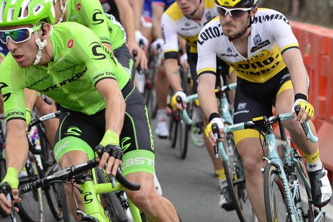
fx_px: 2357
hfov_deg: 8.1
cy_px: 179
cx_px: 81
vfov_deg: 5.4
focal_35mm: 255
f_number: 5
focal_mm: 122
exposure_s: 1/1000
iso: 400
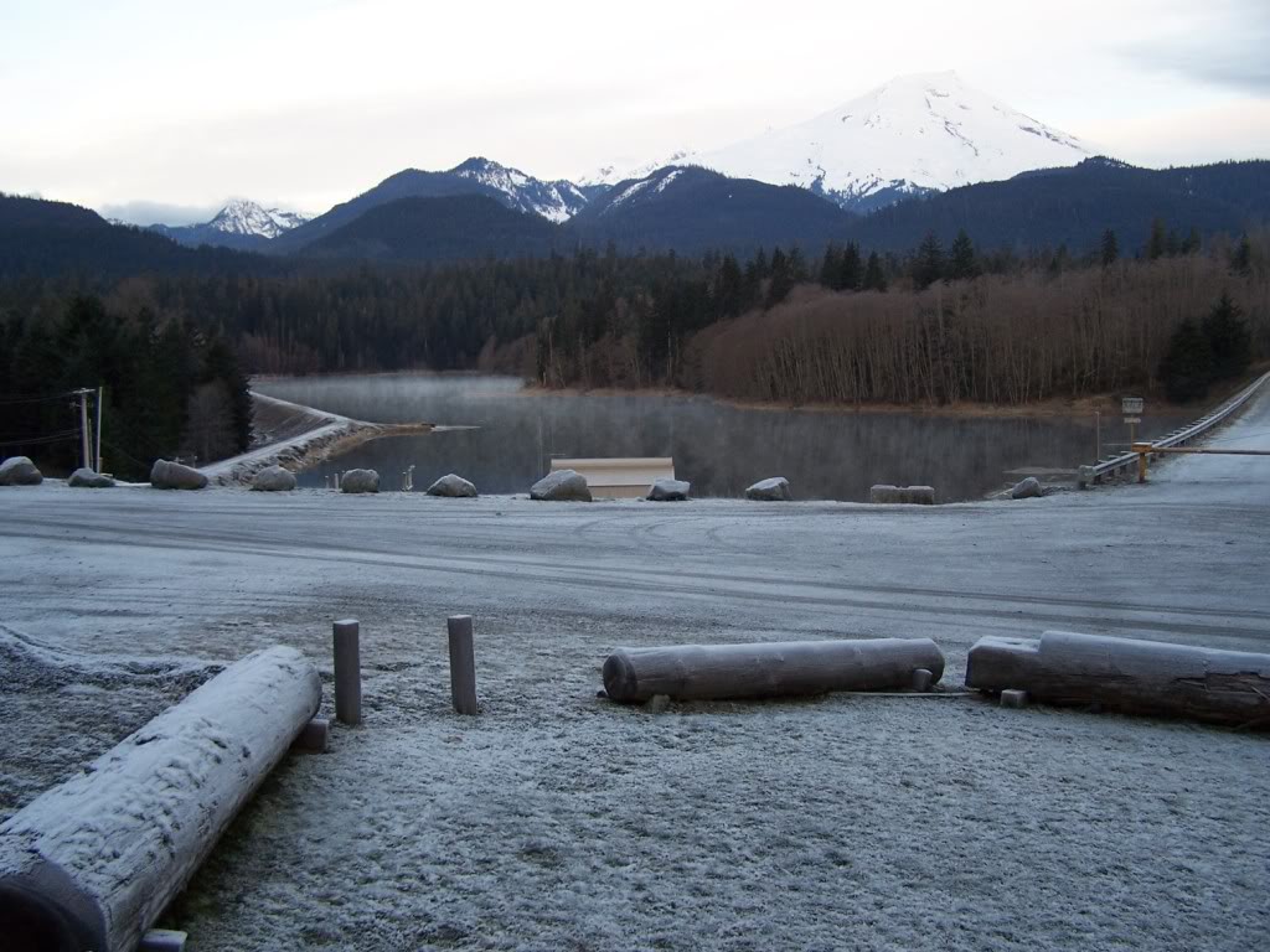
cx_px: 635
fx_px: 1394
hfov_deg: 49.0
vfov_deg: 37.7
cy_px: 476
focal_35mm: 38
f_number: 2.8
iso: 80
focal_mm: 6.3
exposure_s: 1/90
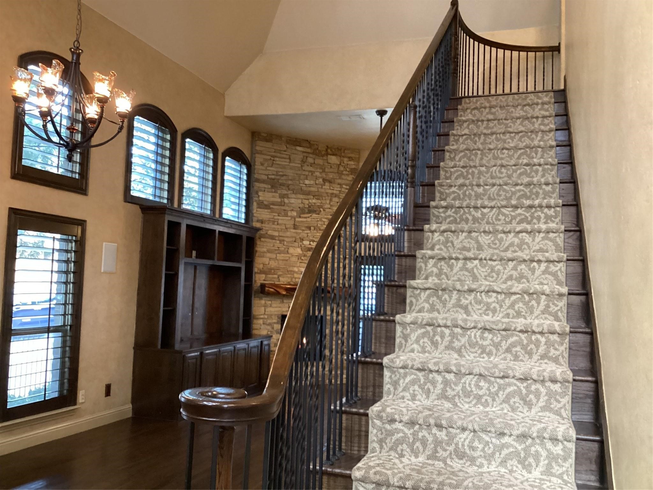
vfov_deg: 45.4
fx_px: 585
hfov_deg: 58.4
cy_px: 245
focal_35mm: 31
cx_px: 326
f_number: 2.4
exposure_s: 1/40
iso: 400
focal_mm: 3.3
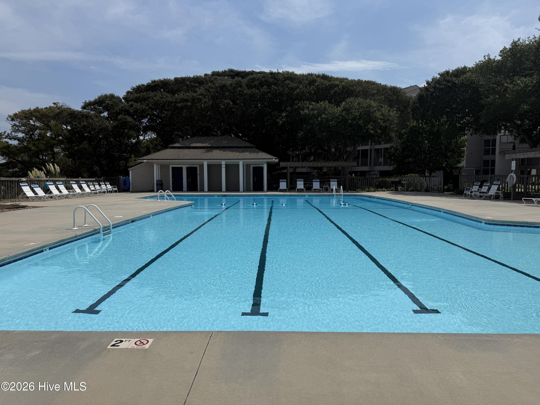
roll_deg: +0.3
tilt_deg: -3.1
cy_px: 202
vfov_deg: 56.8
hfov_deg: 71.6
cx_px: 270
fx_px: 374
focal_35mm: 24
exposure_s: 1/14286
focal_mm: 6.76
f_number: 1.78
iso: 80
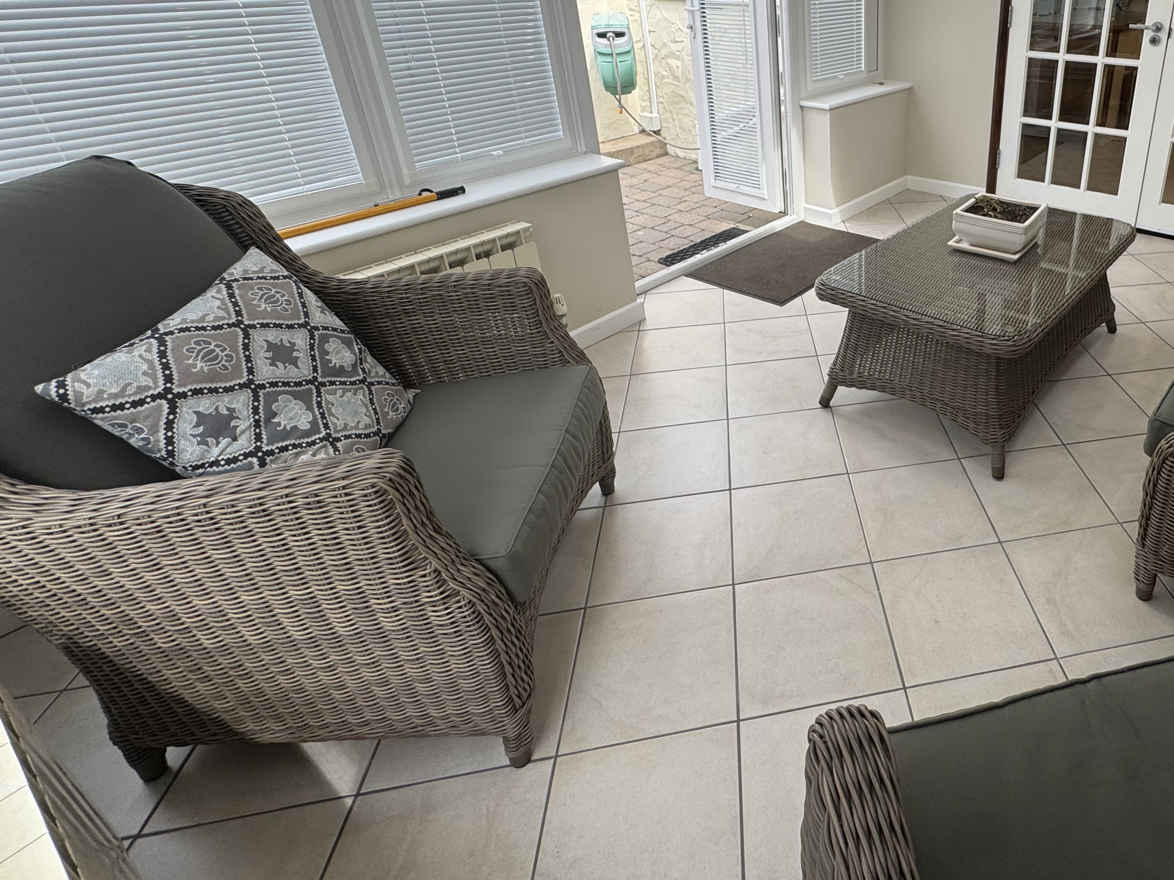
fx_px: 712
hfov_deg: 73.6
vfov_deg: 61.6
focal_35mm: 21
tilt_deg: -25.1
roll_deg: -0.2
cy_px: 282
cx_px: 876
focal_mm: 2.22
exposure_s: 1/304
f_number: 2.2
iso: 40
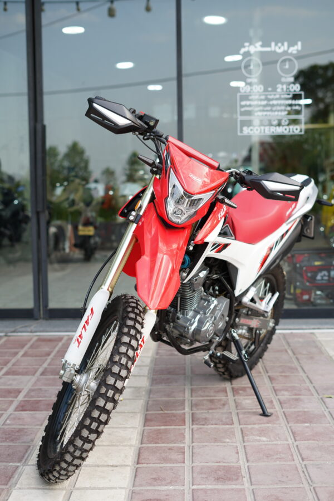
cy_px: 250
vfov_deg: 39.6
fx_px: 696
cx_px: 167
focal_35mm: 50
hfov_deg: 27.0
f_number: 2.8
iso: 100
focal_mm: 50
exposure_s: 1/160
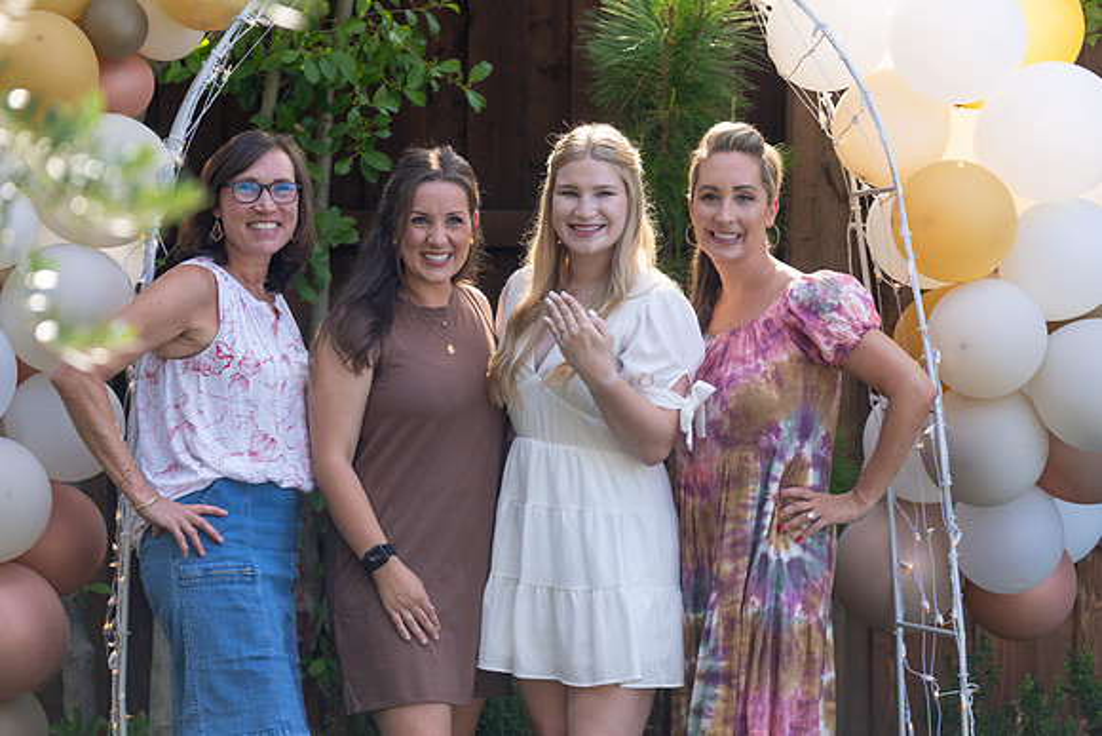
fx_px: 3613
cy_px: 368
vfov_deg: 11.6
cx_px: 551
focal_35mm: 118
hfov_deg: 17.3
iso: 100
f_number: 3.5
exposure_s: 1/250
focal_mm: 118
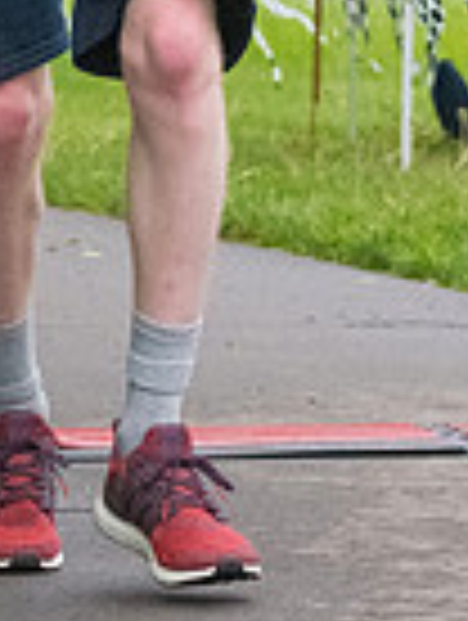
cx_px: 88
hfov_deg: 4.0
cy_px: -302
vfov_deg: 5.2
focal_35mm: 375
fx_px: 6739
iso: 6400
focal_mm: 80
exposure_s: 1/1250
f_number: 5.6
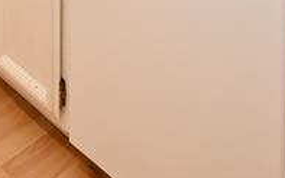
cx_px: 142
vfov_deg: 12.7
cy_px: -274
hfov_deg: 27.9
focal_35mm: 74
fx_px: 575
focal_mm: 14
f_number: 10
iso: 1000
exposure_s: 1/60
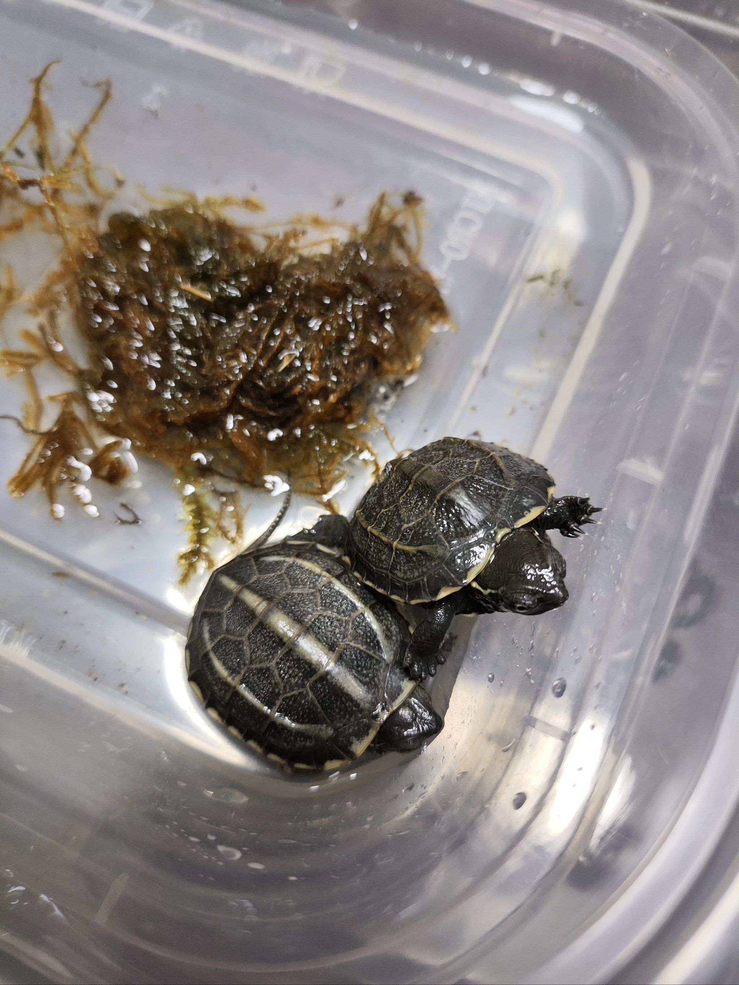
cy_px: 492
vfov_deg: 69.4
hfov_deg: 54.9
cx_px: 370
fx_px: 711
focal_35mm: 25
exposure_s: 1/25
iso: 754
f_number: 1.79
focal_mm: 4.71
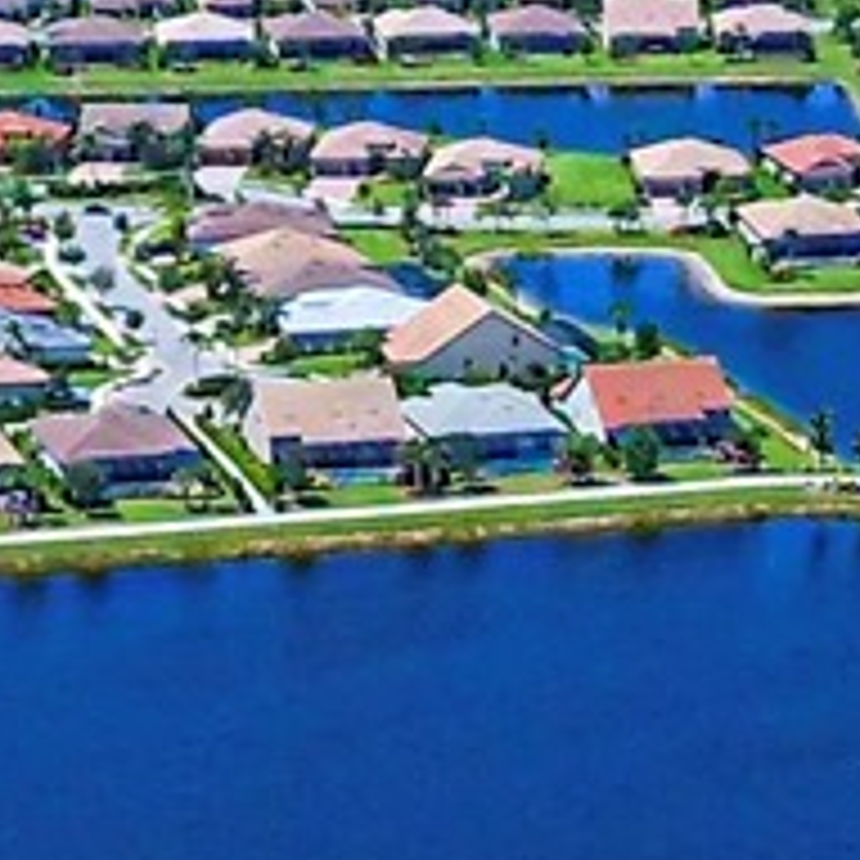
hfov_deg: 13.8
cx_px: 522
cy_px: 1684
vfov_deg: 12.3
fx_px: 3542
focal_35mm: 126
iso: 100
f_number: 2.8
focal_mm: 3.15
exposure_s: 1/1600
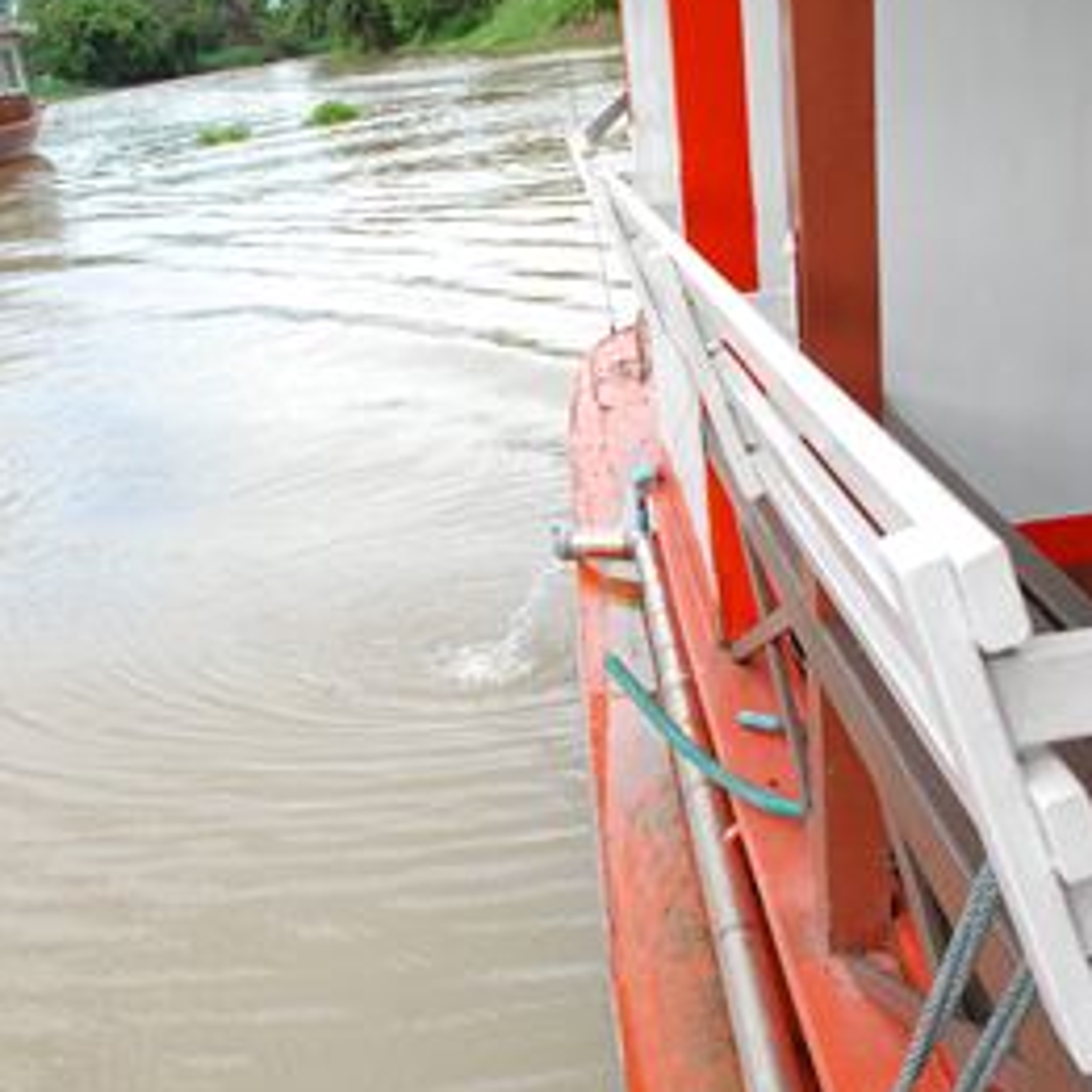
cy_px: 741
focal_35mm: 43
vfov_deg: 38.7
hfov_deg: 39.2
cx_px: 556
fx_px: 1535
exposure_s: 1/400
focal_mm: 22
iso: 1250
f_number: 9
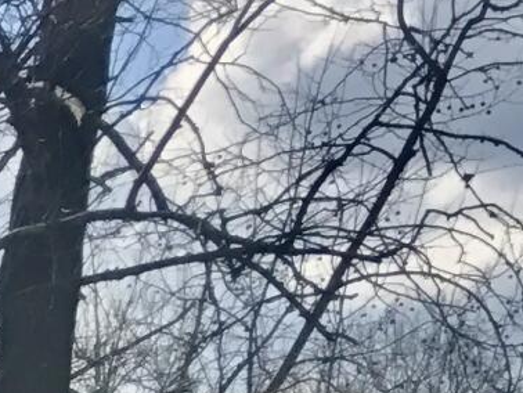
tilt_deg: -6.6
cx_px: -1198
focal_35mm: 222
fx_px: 3356
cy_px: 1326
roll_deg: -0.1
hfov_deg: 7.5
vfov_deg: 6.0
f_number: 1.8
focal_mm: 3.99
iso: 20
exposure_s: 1/2994
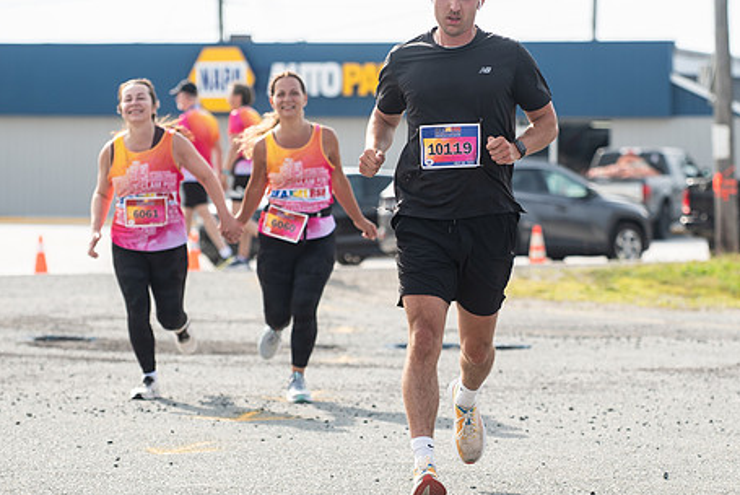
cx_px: 467
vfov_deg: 7.5
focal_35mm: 184
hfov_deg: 11.2
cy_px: 201
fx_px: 3784
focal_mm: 116
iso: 250
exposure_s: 1/1250
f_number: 4.5
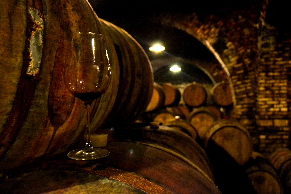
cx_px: 146
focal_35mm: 33
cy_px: 97
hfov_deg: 57.2
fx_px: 267
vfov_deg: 40.0
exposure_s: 1/6
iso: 3200
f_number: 3.8
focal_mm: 22
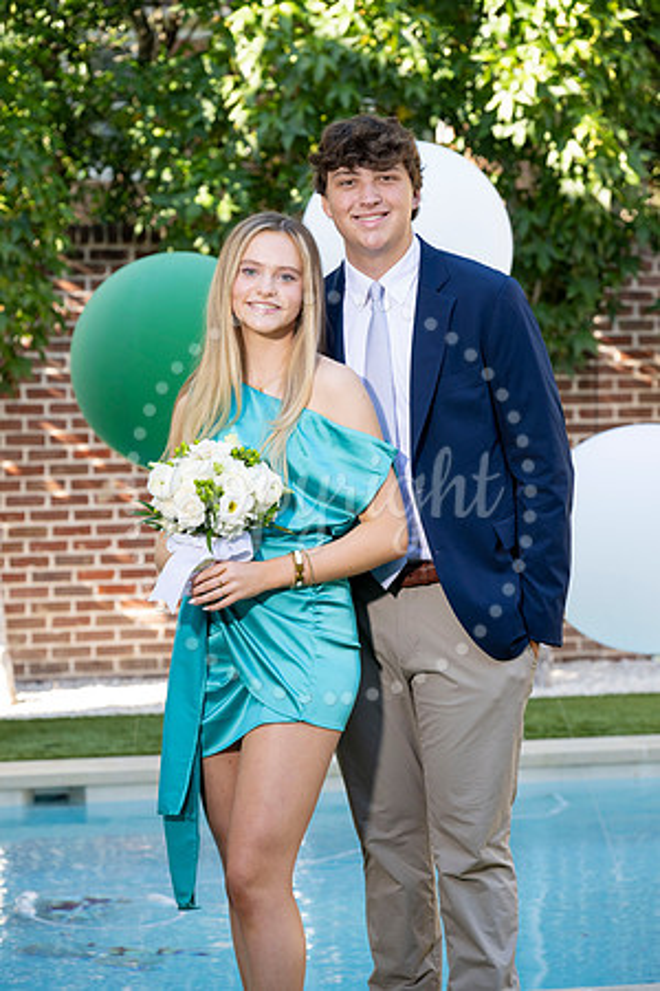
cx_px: 330
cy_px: 496
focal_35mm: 105
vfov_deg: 19.5
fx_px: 2887
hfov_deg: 13.0
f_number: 5.6
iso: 400
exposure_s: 1/200
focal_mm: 105
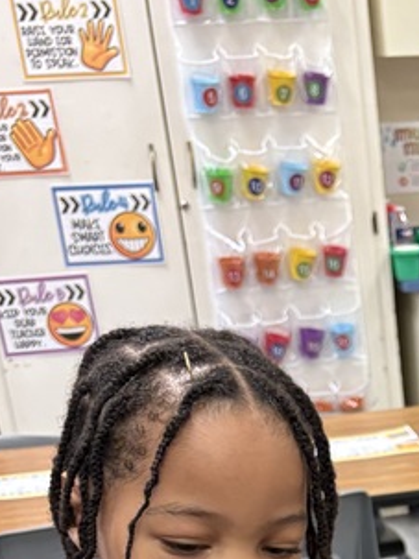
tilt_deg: -24.5
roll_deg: +1.9
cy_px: 795
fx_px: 1421
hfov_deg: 15.7
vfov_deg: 19.8
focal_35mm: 88
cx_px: 593
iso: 200
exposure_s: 1/60
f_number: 1.6
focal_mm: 5.96
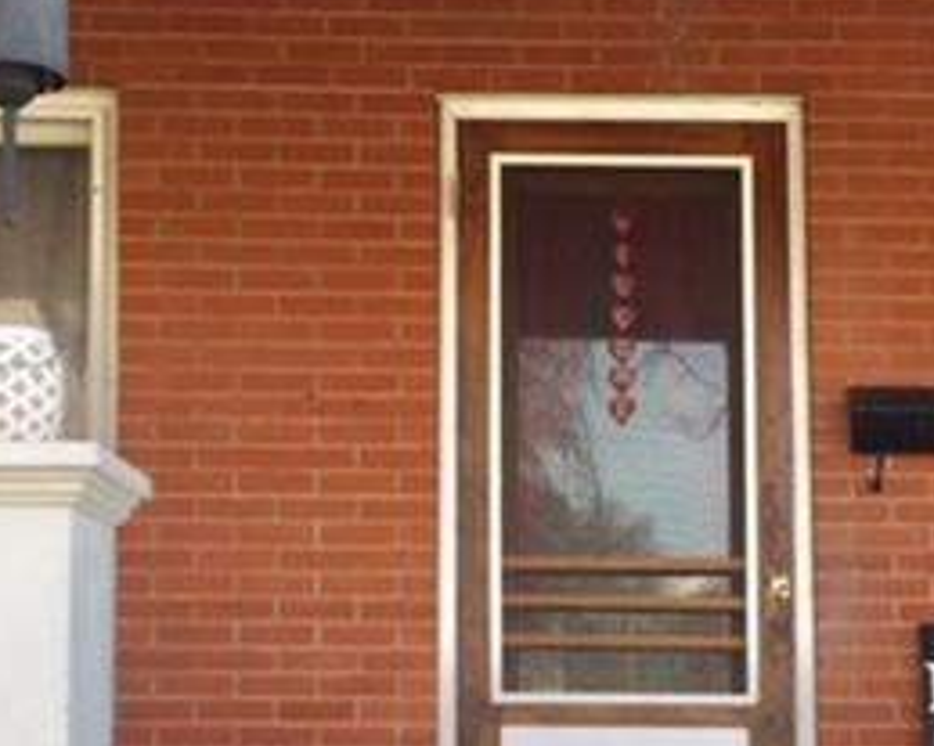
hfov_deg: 27.0
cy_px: 584
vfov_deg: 21.6
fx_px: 1934
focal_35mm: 70
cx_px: 617
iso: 32
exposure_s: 1/329
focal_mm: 4.15
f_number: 2.2
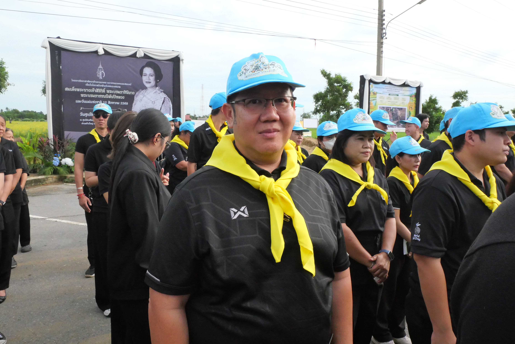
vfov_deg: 53.2
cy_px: 172
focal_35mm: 24
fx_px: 344
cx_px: 258
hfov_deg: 73.7
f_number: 9
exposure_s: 1/2000
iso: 3200
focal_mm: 12
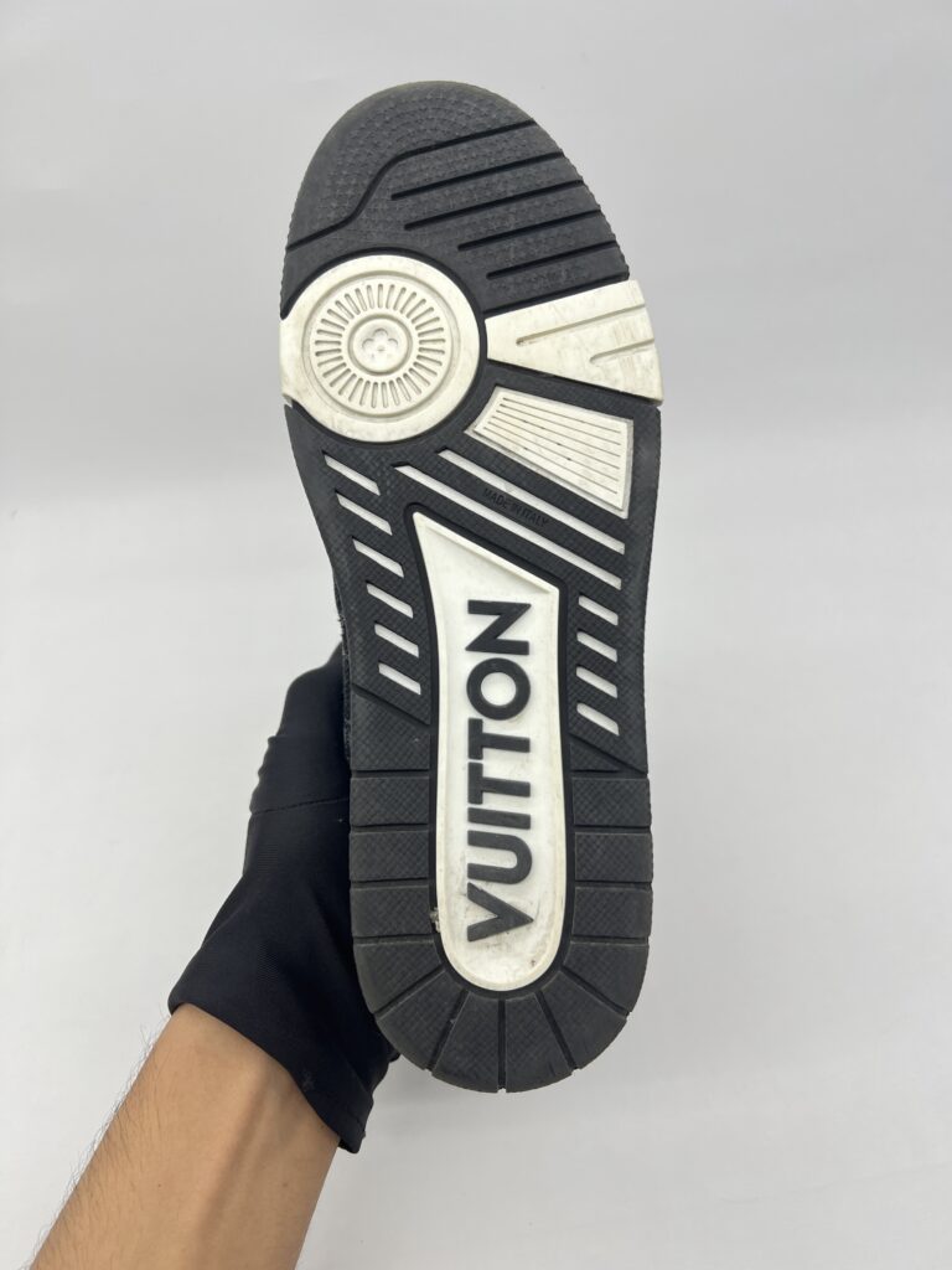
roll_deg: +5.3
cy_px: 635
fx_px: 953
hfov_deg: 53.1
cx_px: 476
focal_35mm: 26
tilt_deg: -44.6
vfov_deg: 67.3
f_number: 1.5
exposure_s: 1/117
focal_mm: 5.7
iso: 32
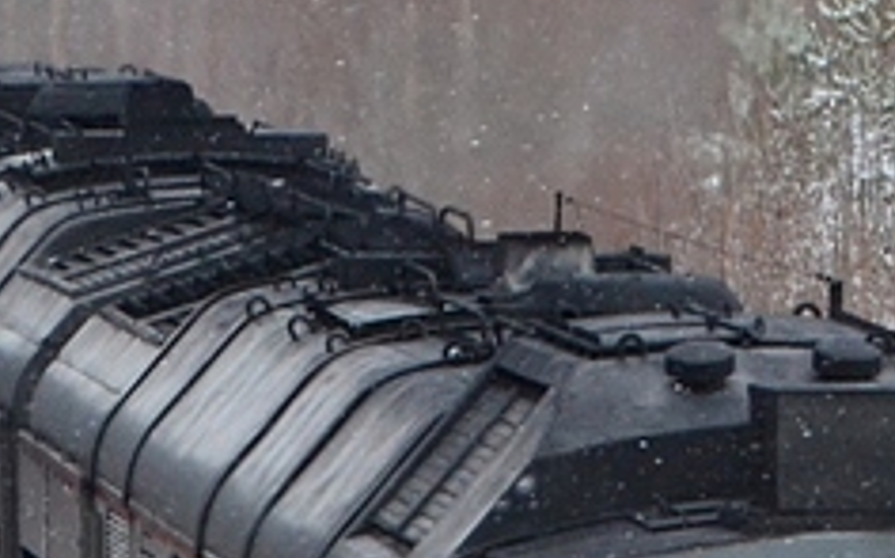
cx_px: 755
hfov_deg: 4.4
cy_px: 765
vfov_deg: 2.7
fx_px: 11721
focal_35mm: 481
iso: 800
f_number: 9
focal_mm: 62
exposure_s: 1/160
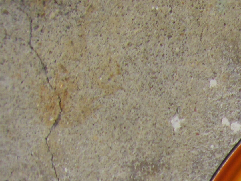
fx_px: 1023
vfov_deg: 9.6
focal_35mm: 147
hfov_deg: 12.2
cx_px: 449
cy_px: 335
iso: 64
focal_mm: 6.3
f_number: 3.5
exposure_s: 1/160
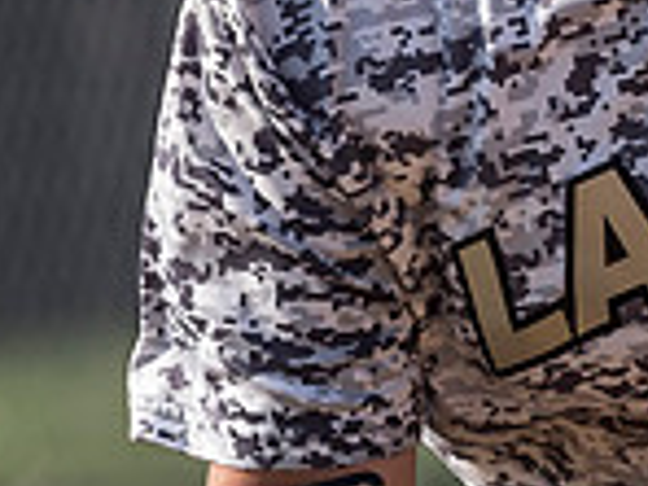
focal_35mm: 3004
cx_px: 773
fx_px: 56234
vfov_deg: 0.5
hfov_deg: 0.7
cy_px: -143
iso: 400
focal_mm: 300
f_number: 6.3
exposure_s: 1/1250
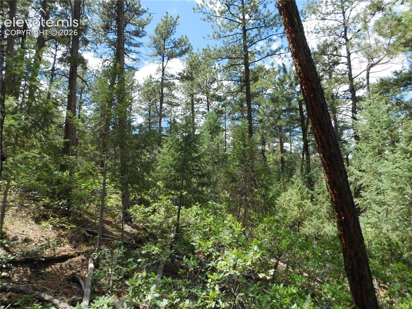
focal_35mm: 23
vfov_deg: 58.9
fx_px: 274
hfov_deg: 73.9
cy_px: 154
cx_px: 206
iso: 800
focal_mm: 4
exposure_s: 1/1250
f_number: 6
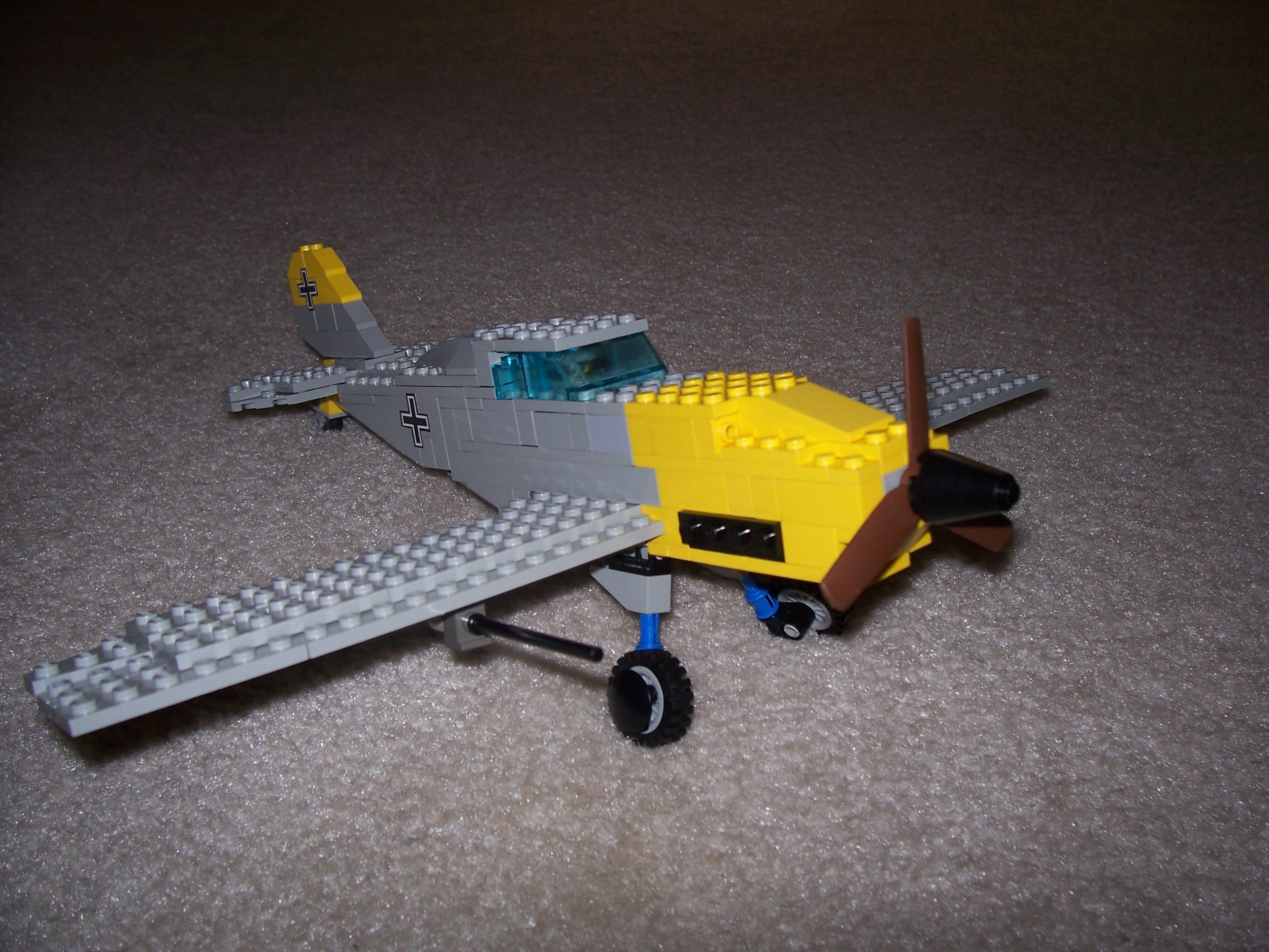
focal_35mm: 34
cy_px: 476
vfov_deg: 41.8
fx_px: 1246
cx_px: 634
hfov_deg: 54.0
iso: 80
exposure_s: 1/60
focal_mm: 5.6
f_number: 2.7
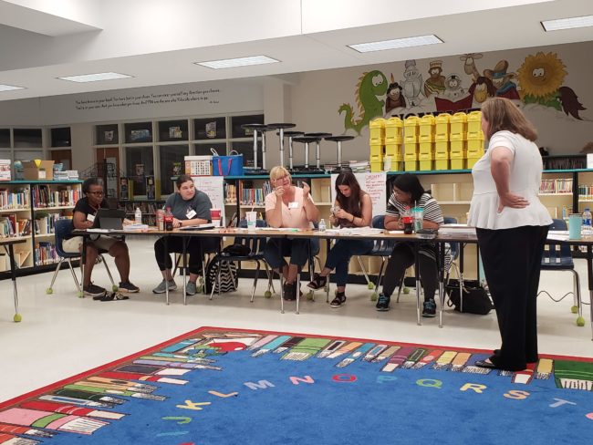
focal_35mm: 26
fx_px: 446
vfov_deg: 53.1
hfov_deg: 67.3
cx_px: 296
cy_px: 222
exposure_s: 1/60
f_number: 2.4
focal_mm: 4.3
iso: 200
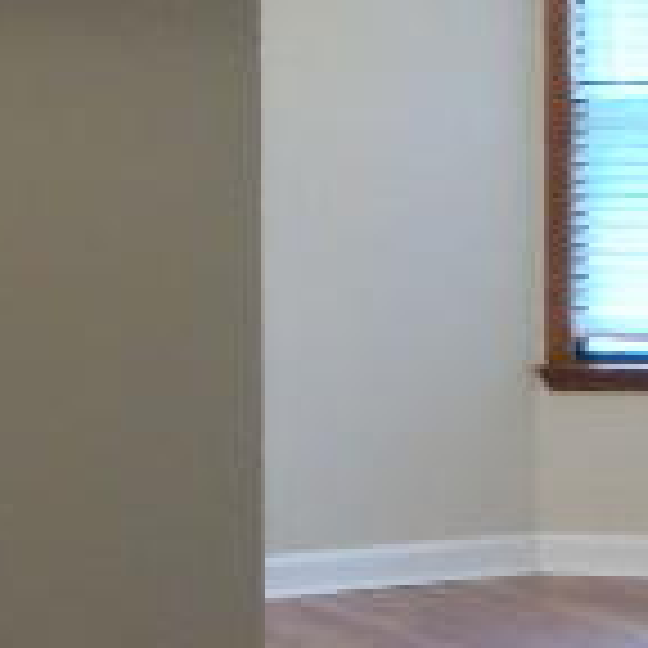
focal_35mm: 145
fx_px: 3071
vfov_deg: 12.0
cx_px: 122
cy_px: 432
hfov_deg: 12.0
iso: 400
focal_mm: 4.1
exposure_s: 1/30
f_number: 2.8
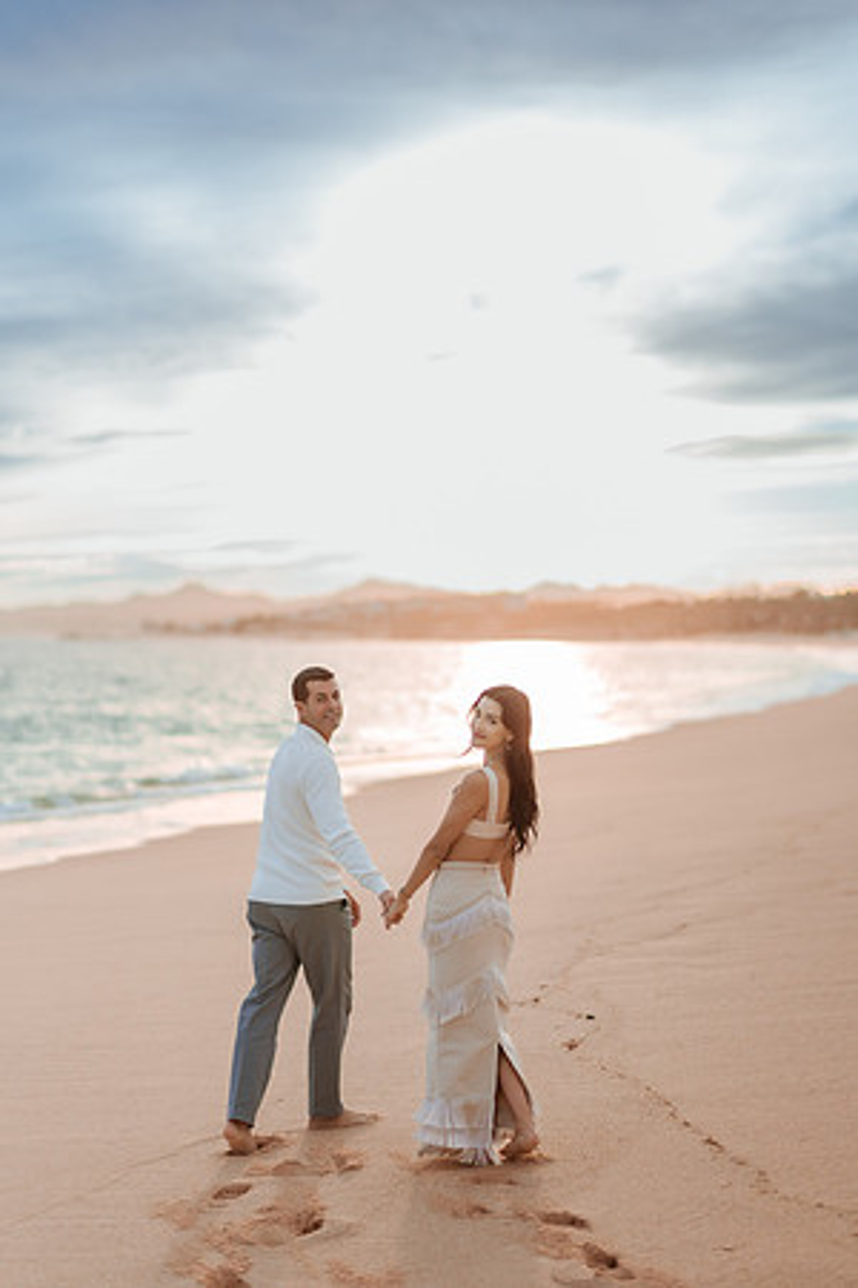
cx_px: 429
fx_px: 2073
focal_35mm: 58
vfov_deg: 34.5
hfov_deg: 23.4
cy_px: 644
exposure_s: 1/5000
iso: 250
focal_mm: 58
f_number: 1.4
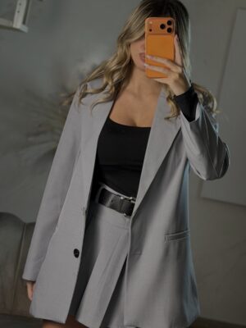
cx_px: 123
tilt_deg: -9.9
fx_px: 455
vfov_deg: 39.7
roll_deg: -12.1
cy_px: 164
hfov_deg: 30.3
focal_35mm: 48
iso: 50
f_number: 1.78
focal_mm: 6.76
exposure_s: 1/50
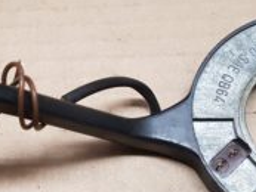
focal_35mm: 75
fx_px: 555
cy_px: 103
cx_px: 77
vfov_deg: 19.7
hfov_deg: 25.8
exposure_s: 1/33
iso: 200
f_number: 1.7
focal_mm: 4.2
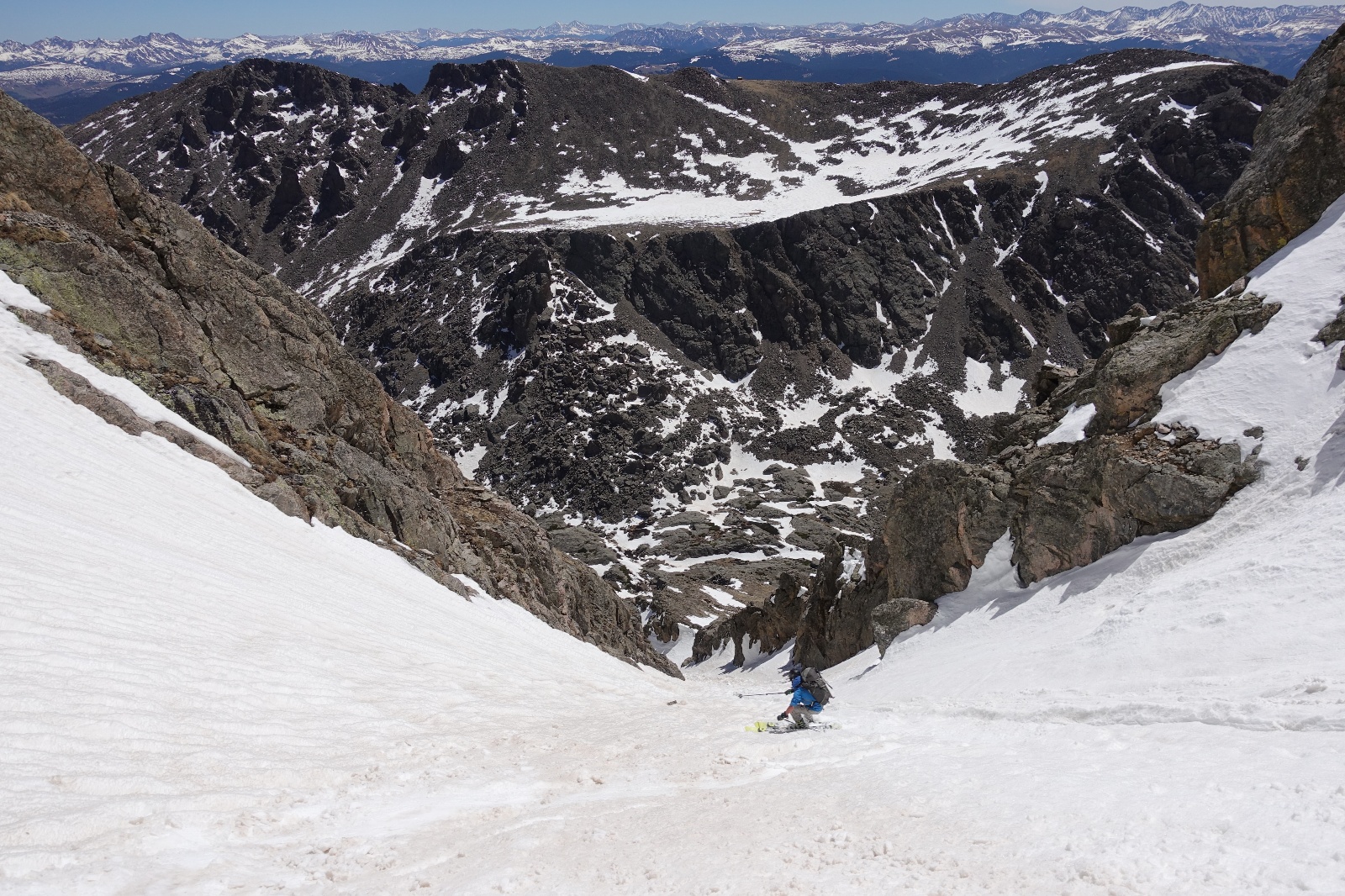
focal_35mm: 24
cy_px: 448
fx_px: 896
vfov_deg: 53.1
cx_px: 672
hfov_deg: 73.8
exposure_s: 1/320
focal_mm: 8.8
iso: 125
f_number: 4
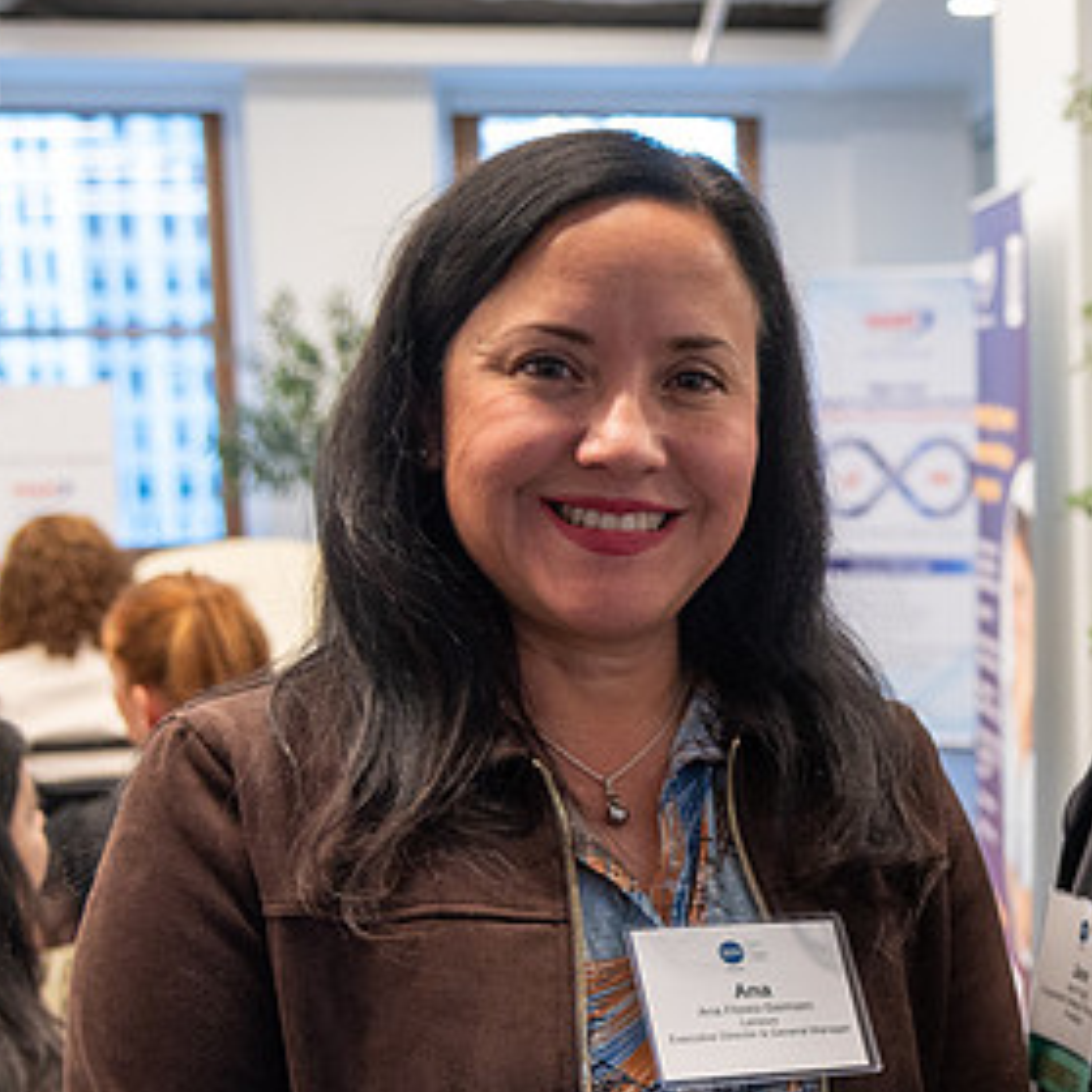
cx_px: 1261
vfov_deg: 23.9
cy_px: 722
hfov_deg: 22.4
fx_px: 2570
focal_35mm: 72
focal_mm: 34
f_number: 4
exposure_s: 1/100
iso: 1600
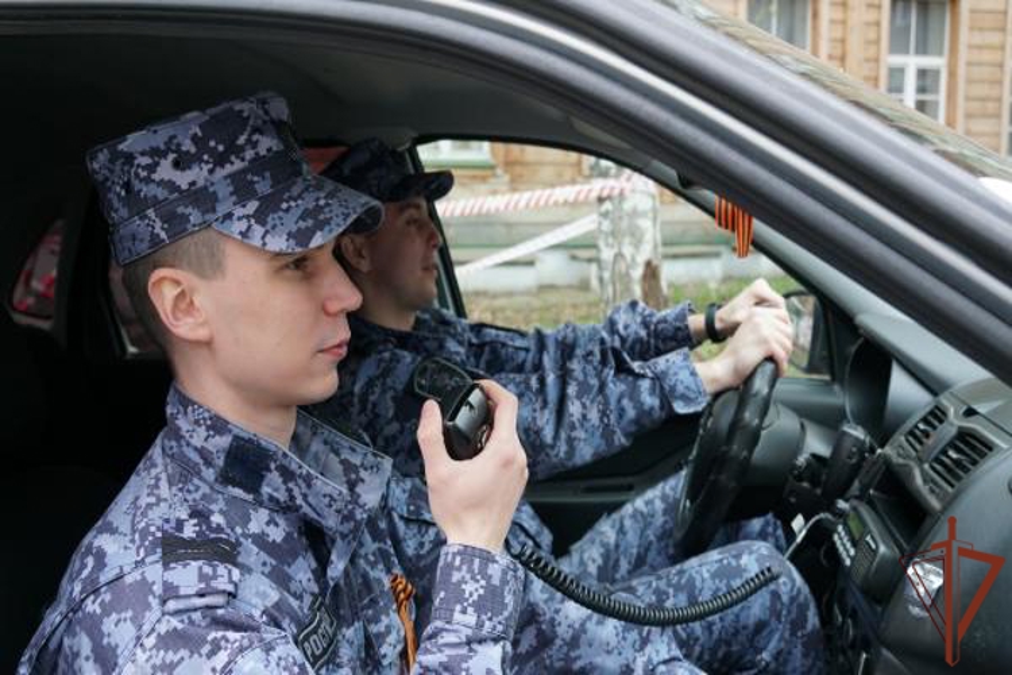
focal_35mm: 30
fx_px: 843
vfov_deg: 43.6
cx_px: 506
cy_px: 338
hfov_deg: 61.9
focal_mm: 20
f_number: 4
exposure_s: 1/160
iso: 800
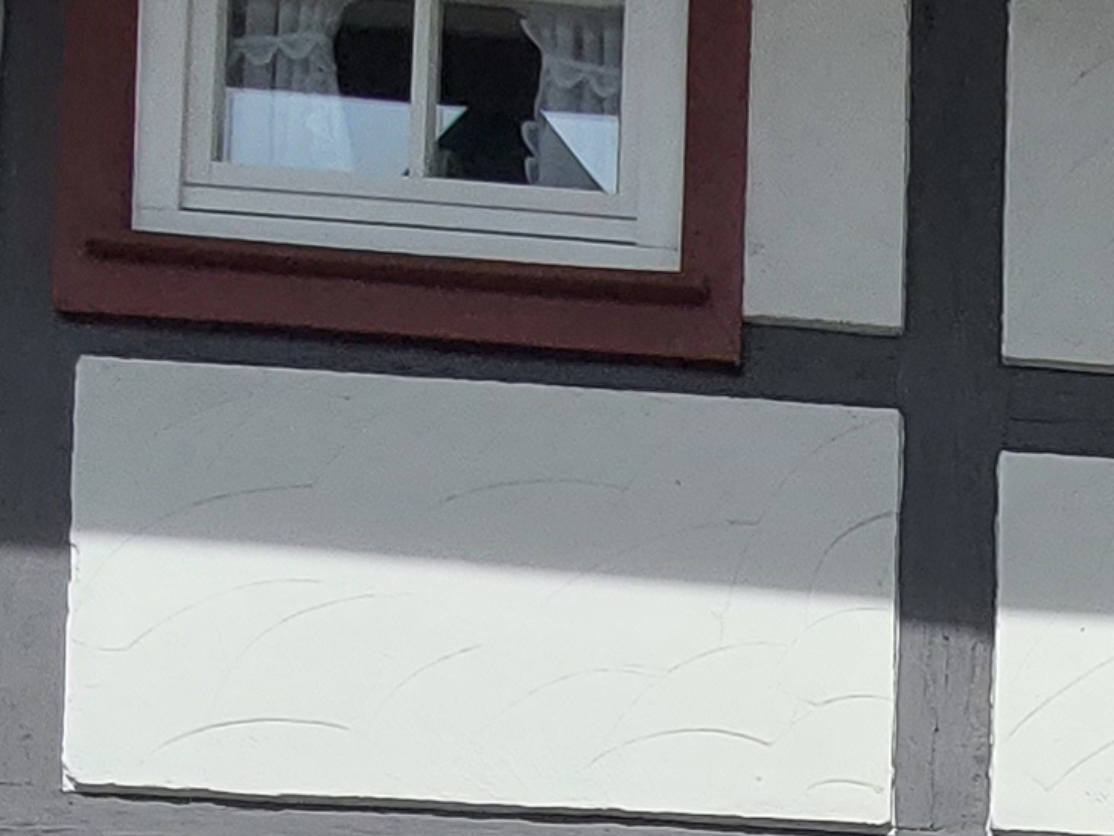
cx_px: 1580
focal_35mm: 71
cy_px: 1506
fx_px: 2285
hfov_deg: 23.1
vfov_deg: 17.0
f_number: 2.2
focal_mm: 1.74
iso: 50
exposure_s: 1/2168
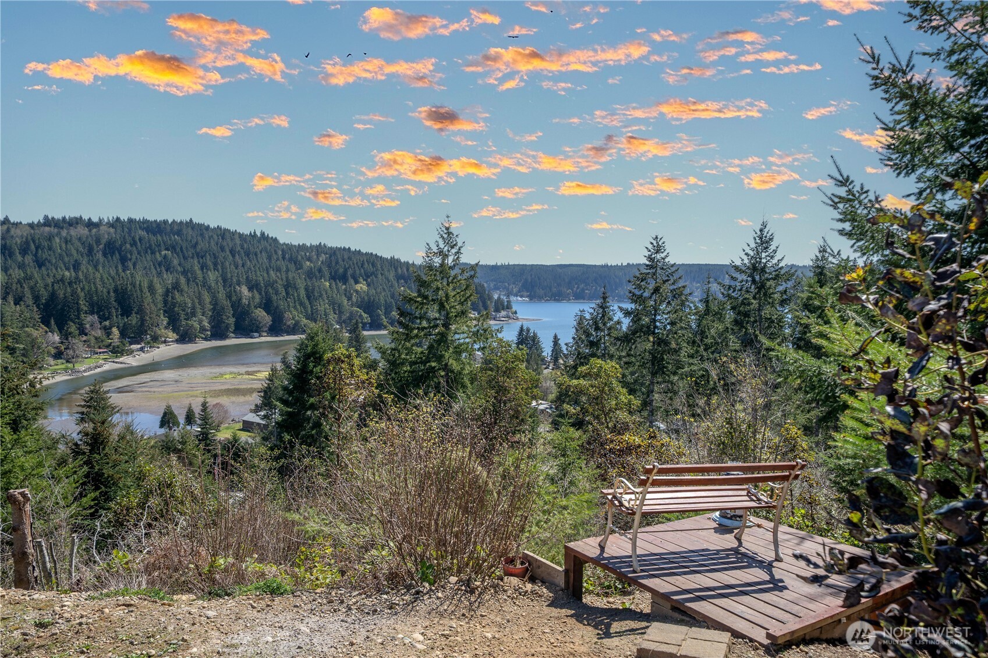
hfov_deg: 73.7
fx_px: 659
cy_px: 329
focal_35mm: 24
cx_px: 494
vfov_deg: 53.1
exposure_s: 1/160
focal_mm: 24
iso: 100
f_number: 7.1
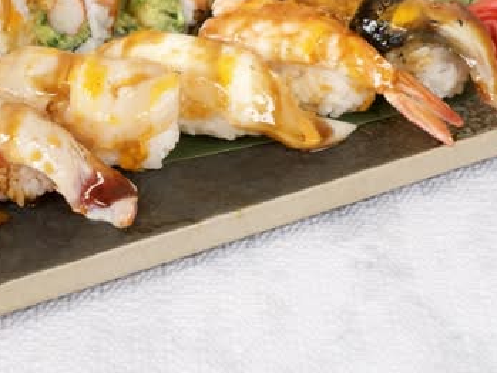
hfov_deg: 21.3
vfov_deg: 16.2
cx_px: 118
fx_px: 1307
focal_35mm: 91
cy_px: 105
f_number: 11
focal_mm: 50
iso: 160
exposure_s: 1/3
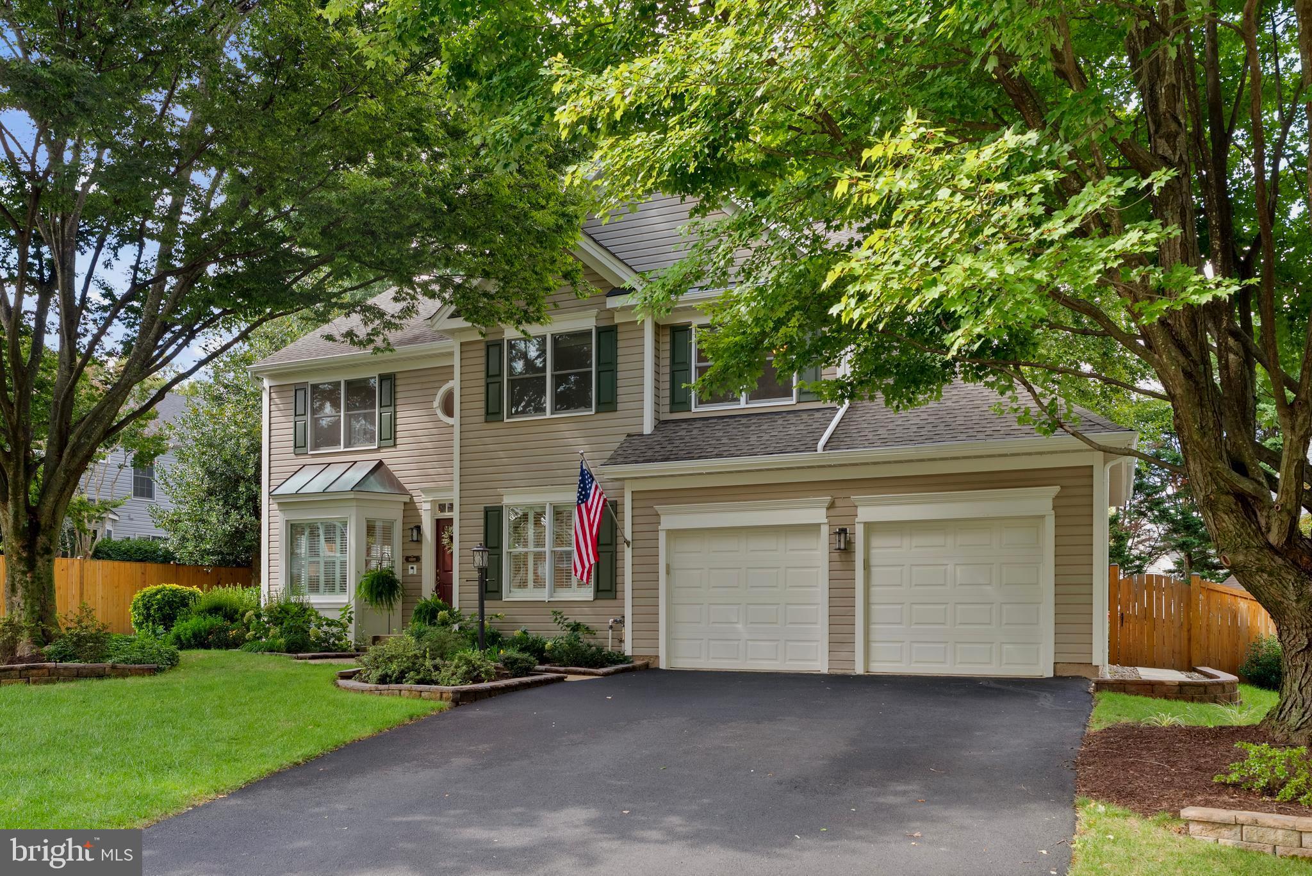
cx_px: 656
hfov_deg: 67.4
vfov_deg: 48.0
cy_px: 438
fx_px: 984
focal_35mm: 27
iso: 200
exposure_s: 1/10
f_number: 9
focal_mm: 27
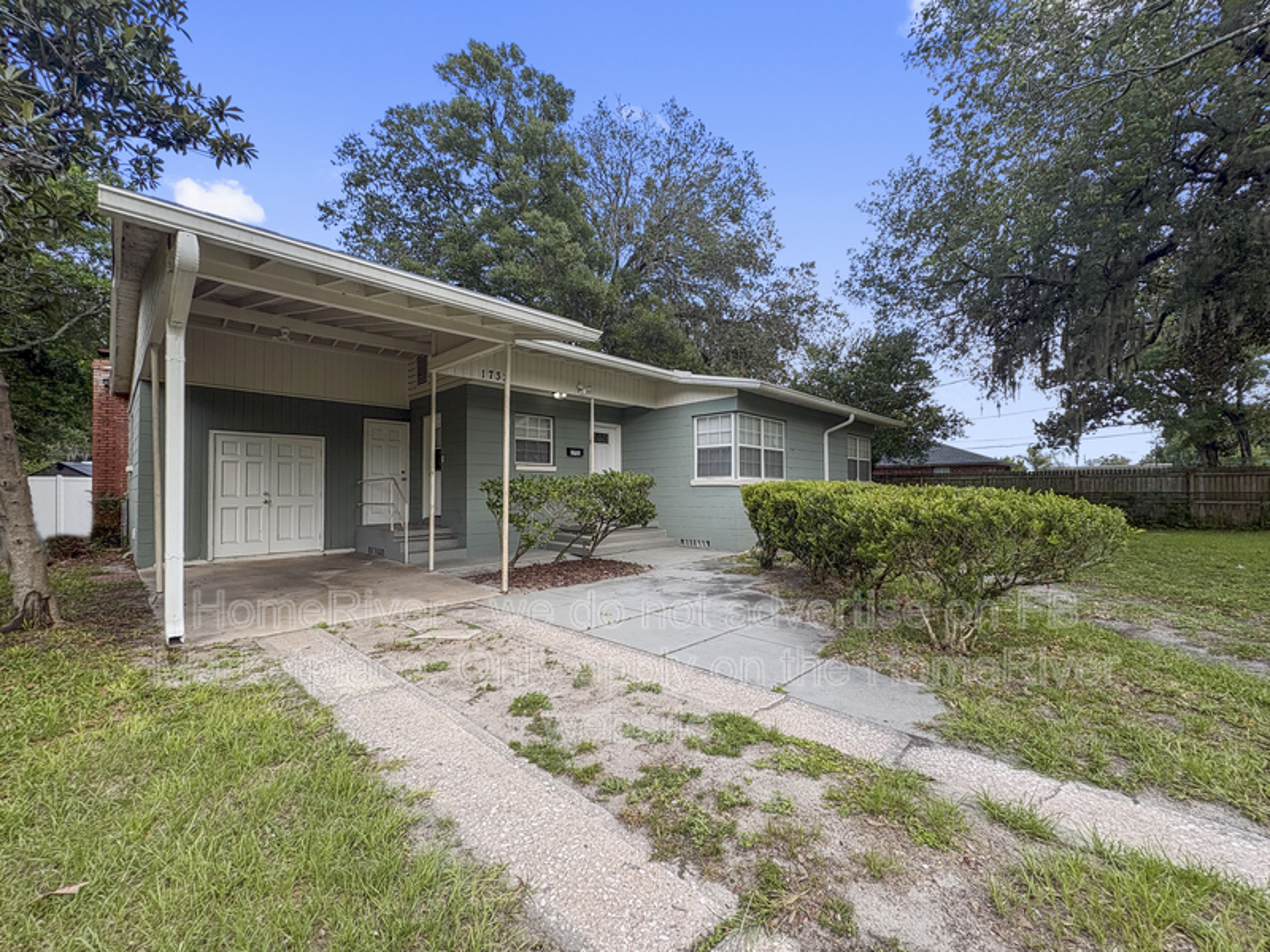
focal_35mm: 14
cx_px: 635
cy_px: 476
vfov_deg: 85.7
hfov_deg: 102.1
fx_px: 514
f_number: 2.2
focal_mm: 2.22
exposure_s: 1/320
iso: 64
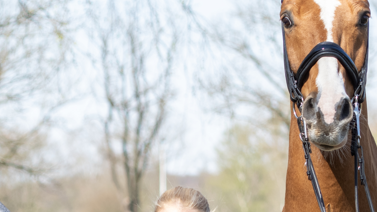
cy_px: 241
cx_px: 153
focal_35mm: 464
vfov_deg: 2.6
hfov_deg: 4.7
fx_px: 4638
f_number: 4
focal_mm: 98
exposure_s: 1/500
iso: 400
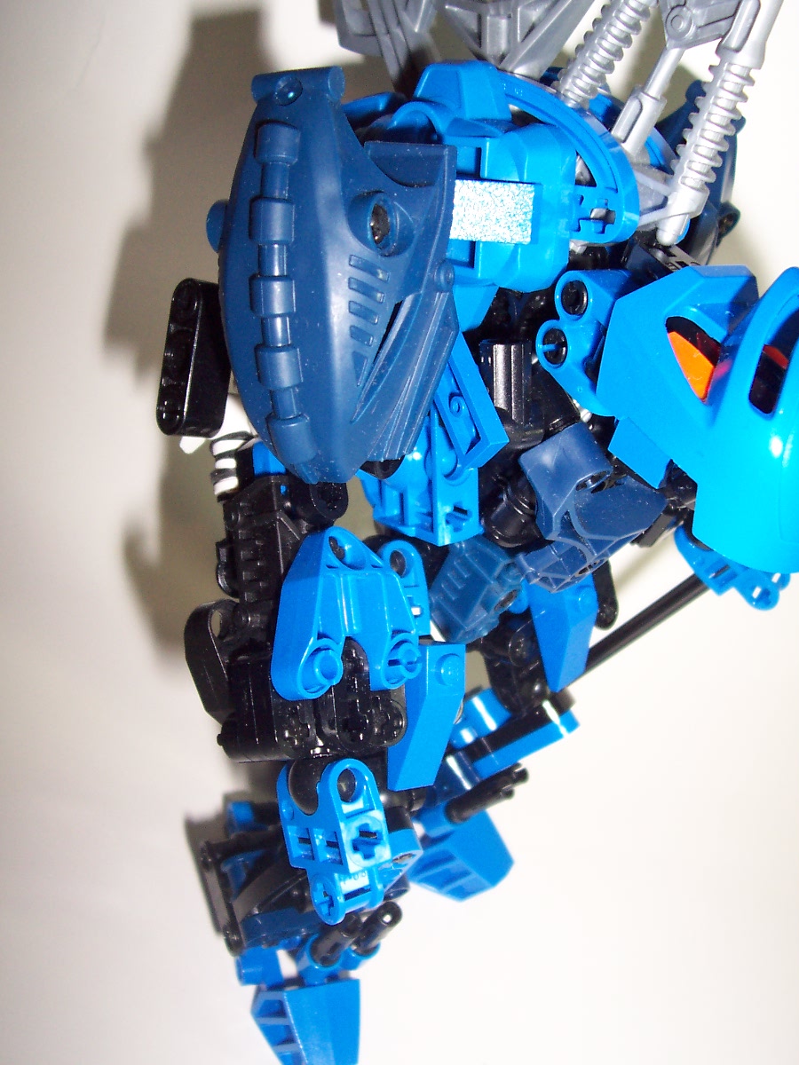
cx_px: 400
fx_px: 1139
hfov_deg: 38.7
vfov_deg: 50.1
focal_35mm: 37
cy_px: 532
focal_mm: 5.6
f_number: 2.8
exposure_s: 1/60
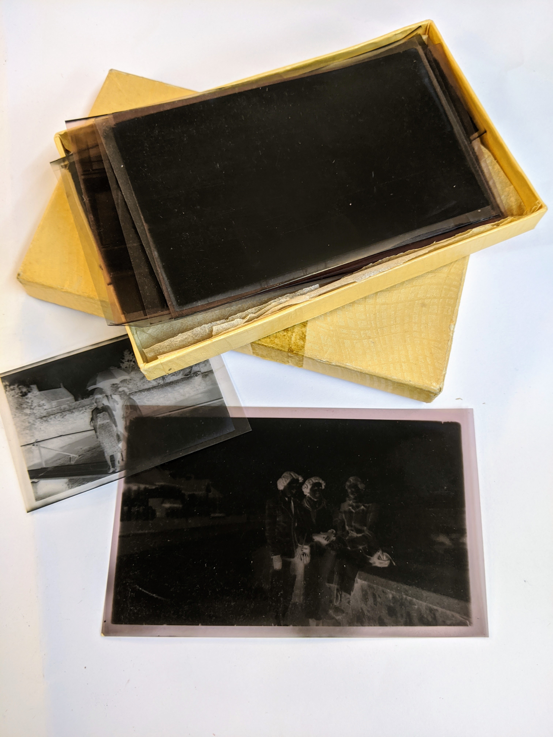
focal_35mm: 27
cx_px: 276
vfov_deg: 65.3
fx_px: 575
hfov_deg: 51.4
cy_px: 368
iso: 102
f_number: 1.8
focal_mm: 4.44
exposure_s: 1/33.3
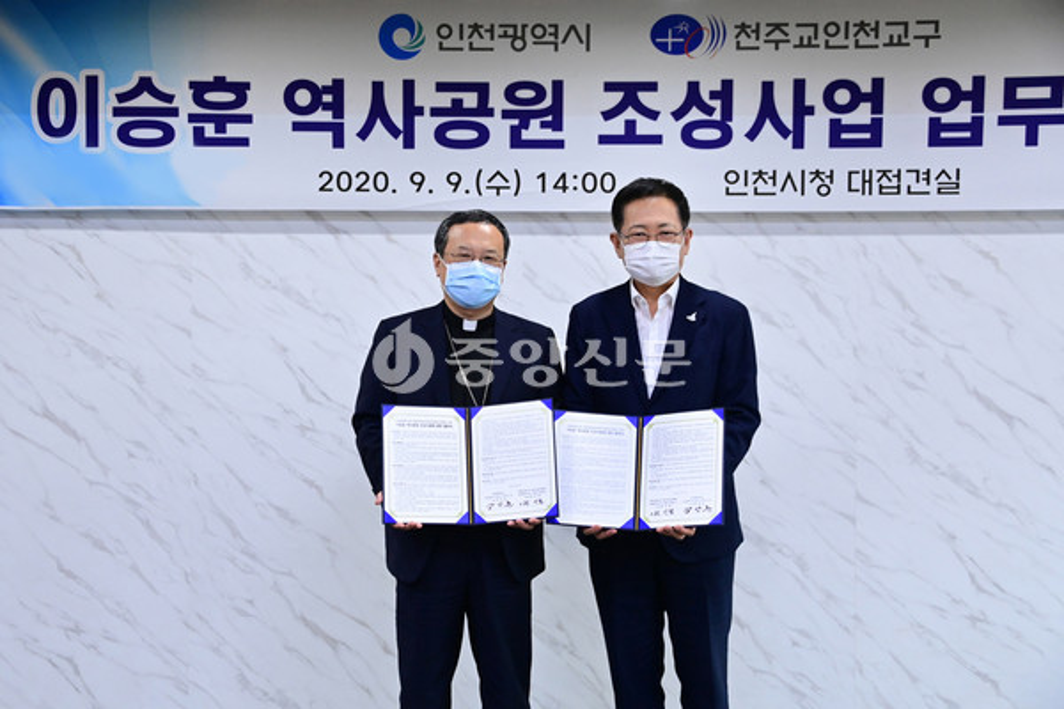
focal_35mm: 48
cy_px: 354
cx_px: 532
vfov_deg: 28.1
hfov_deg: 41.1
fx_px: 1419
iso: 5000
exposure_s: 1/320
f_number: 4.2
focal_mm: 48
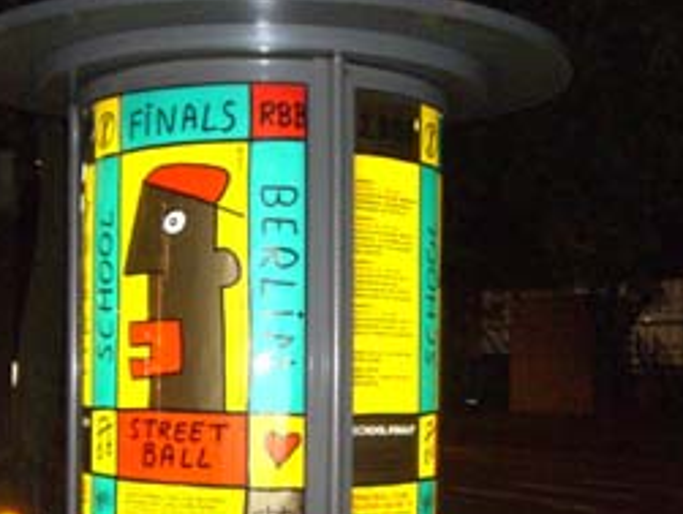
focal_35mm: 68
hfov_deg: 28.4
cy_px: 443
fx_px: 1344
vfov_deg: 21.3
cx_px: 250
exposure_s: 1/60
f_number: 2.7
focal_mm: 6.2
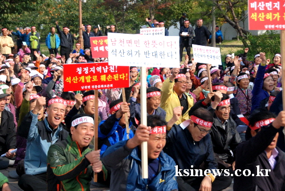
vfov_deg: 14.7
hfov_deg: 21.9
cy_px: 96
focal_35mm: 93
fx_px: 737
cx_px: 142
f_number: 8
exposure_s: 1/1000
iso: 800
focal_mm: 62
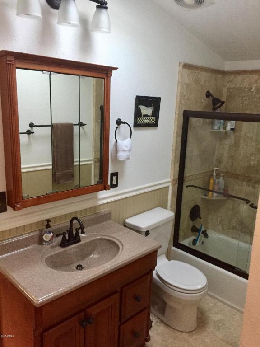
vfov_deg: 61.7
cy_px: 174
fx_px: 290
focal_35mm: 29
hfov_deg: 48.2
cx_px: 130
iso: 250
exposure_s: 1/24
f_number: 2.2
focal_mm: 4.15
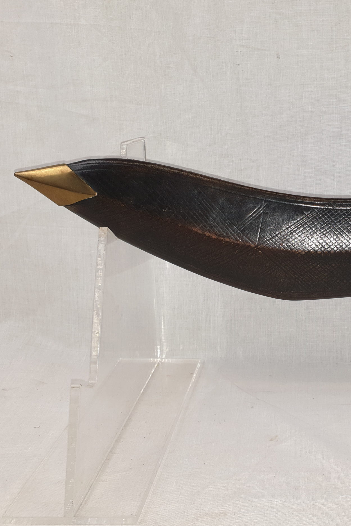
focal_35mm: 37
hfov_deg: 33.9
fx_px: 541
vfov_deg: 51.9
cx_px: 319
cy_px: 259
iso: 64
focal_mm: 4.3
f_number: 2.4
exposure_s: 1/100
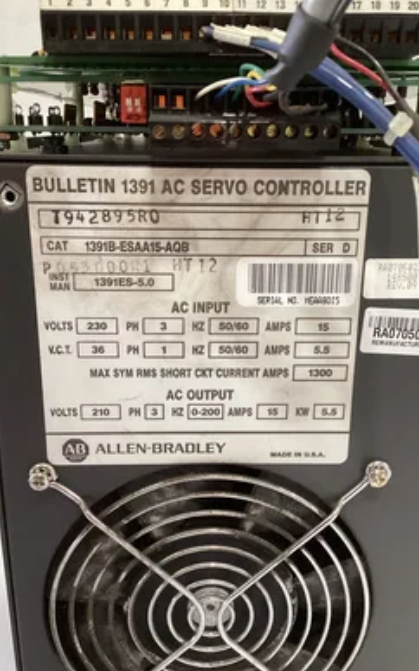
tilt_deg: -15.9
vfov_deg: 56.7
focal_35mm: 34
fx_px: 621
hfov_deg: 37.3
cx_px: 218
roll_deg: +1.0
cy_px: 331
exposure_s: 1/50
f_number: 2.4
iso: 160
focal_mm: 3.3
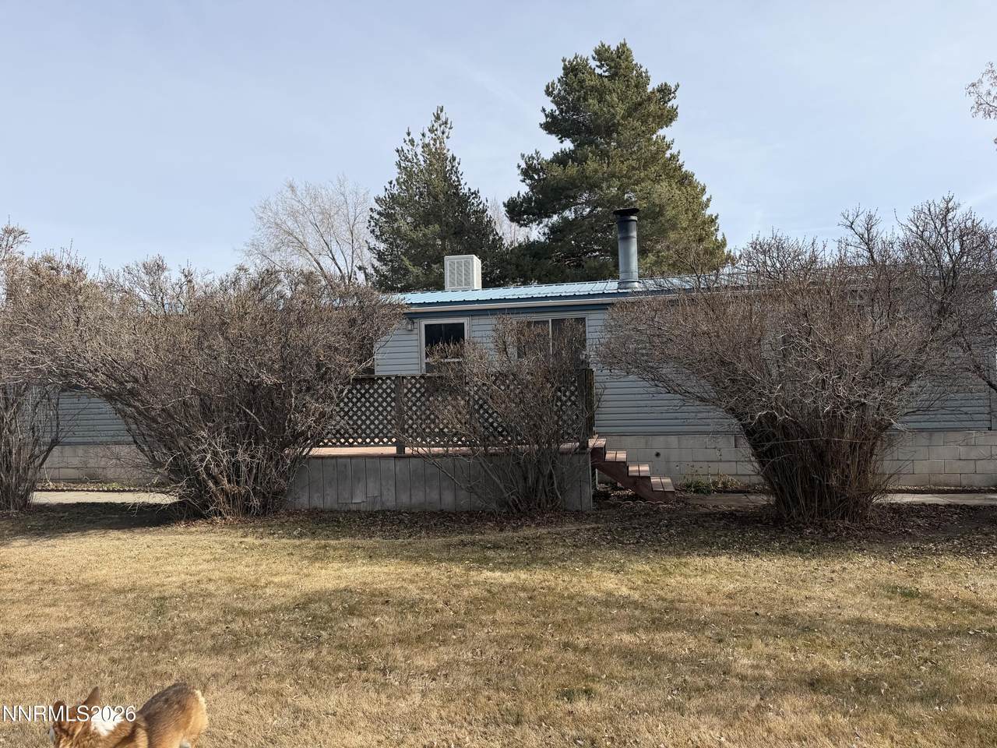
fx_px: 691
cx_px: 498
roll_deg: +1.4
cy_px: 374
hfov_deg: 71.6
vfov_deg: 56.8
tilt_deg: +1.0
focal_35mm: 24
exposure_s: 1/3953
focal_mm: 6.76
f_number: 1.78
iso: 80
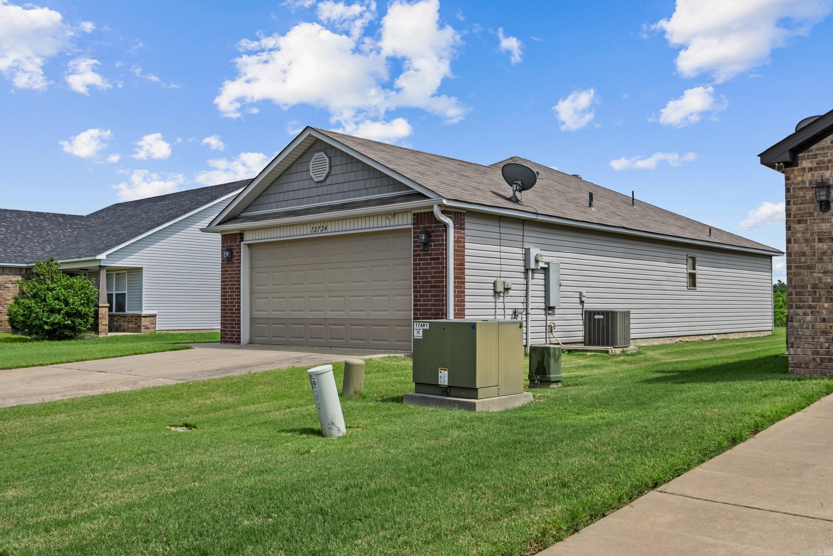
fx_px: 787
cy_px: 278
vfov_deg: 38.9
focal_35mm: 34
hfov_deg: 55.8
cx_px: 416
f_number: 8
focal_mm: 22.9
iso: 200
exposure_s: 1/200
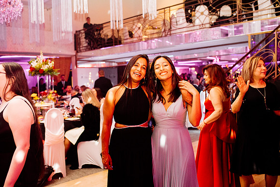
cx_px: 140
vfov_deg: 37.9
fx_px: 272
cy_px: 94
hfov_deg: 54.4
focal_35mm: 35
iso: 2000
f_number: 2.8
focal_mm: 35
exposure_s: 1/200
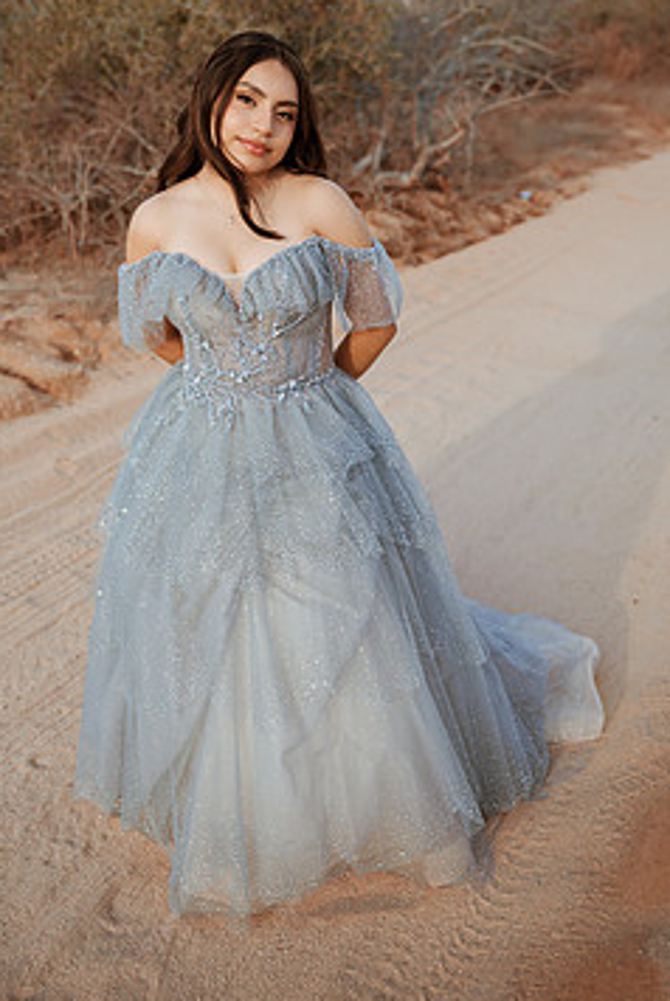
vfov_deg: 41.0
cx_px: 341
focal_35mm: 48
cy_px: 416
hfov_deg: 28.1
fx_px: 1337
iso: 200
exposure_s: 1/2500
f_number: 2.8
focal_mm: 38
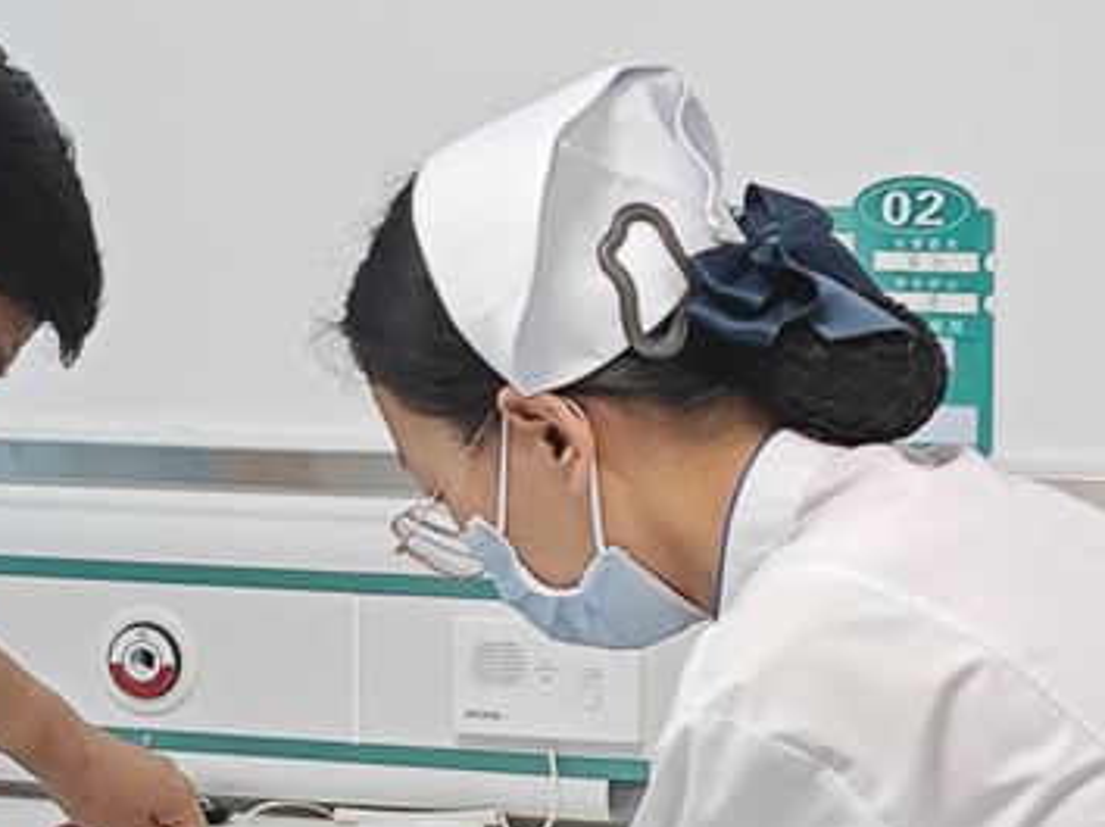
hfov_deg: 33.2
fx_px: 1659
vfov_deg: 28.0
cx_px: -41
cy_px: 484
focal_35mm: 52
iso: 200
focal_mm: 5.43
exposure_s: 1/54
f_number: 1.8
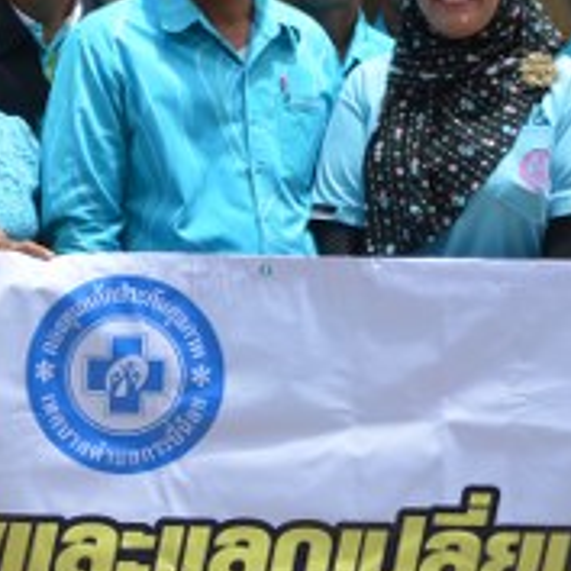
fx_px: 5169
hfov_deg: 6.3
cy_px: 160
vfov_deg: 6.3
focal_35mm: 277
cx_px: -16
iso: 125
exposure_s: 1/250
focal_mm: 48
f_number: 8
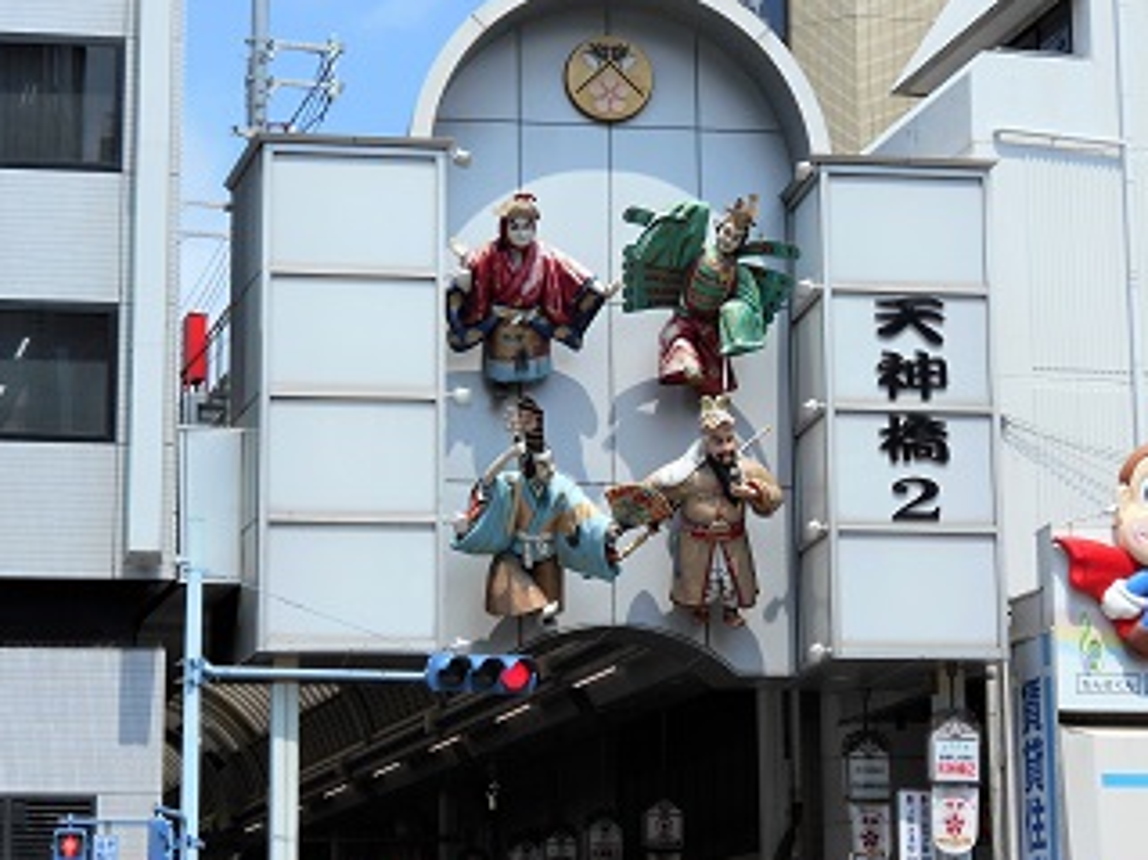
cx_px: 630
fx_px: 3116
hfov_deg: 20.9
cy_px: 417
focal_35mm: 94
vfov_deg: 15.7
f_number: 5.8
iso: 80
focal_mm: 13.5
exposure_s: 1/500
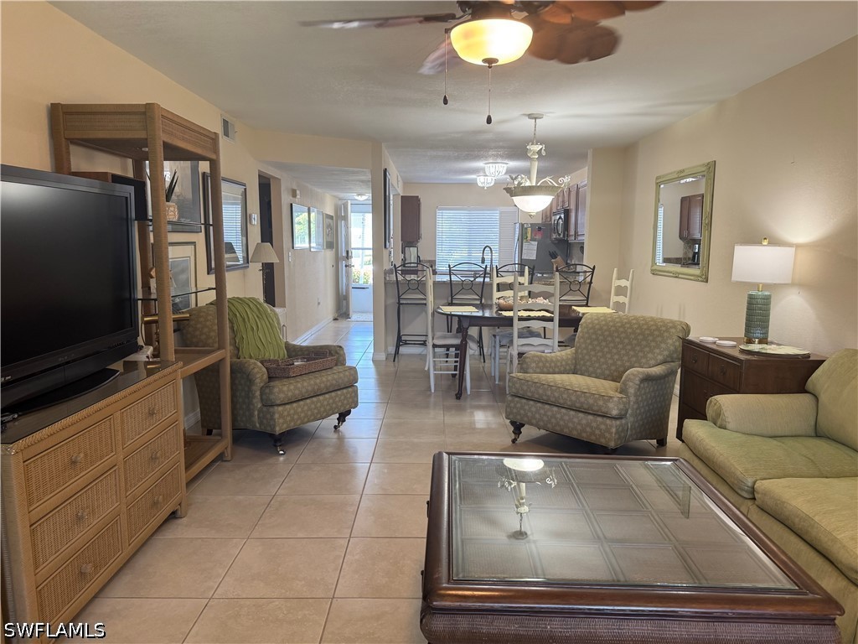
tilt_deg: -8.3
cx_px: 429
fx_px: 595
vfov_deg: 56.8
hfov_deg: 71.6
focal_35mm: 24
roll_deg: +0.0
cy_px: 322
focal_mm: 6.76
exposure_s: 1/60
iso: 160
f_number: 1.78
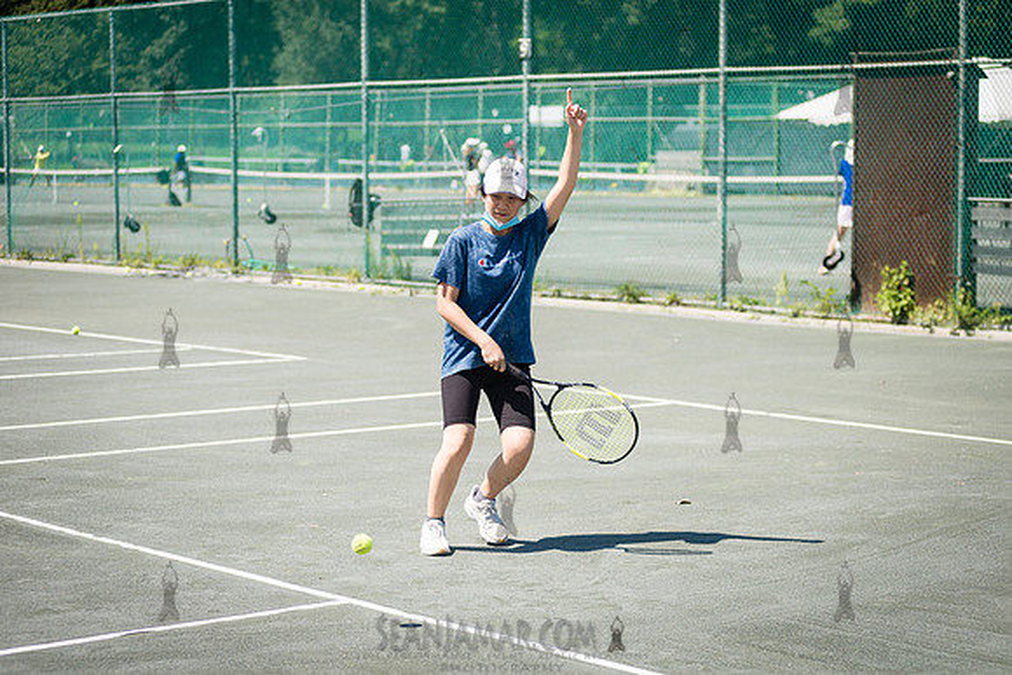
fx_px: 2249
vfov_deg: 17.1
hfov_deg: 25.4
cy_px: 338
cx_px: 506
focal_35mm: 80
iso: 125
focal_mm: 80
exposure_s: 1/1000
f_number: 4
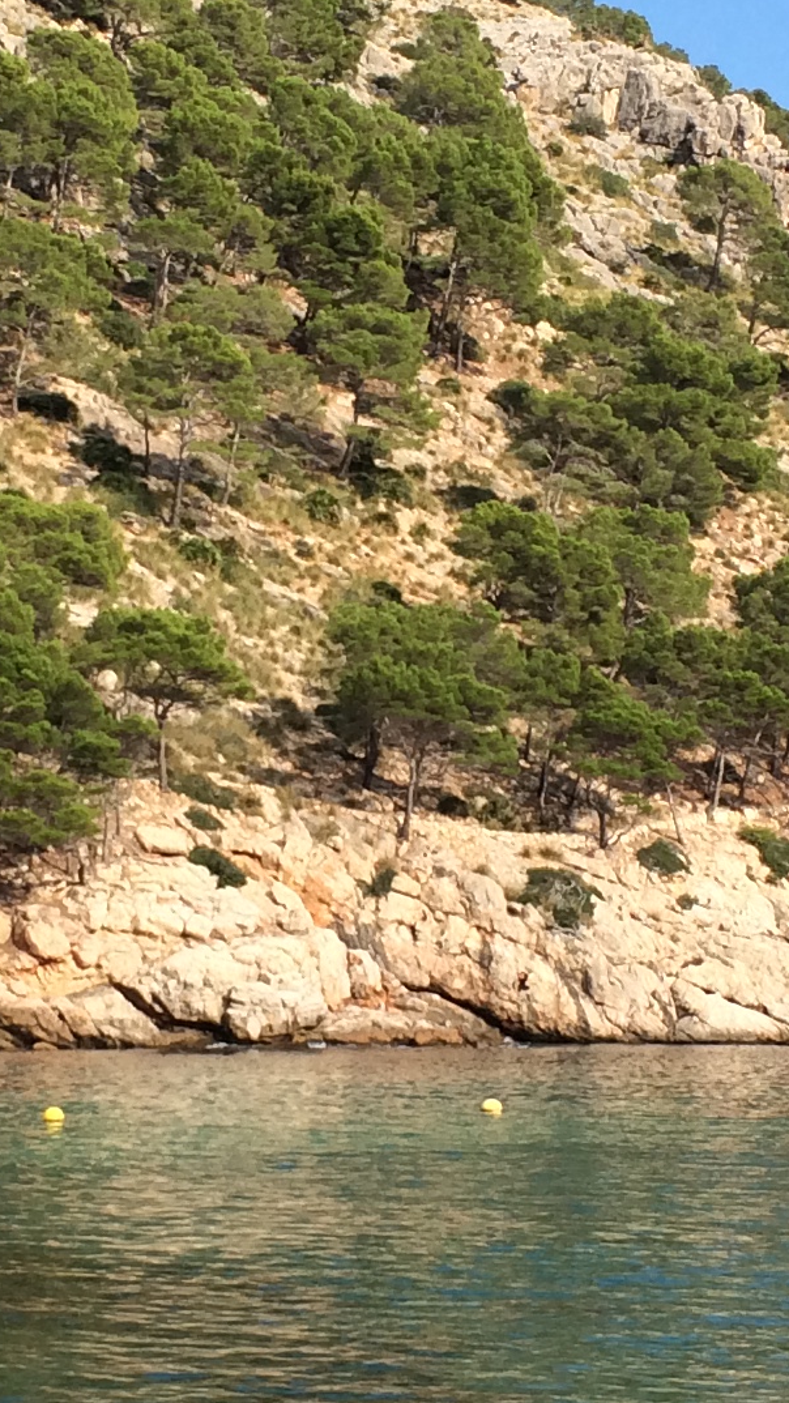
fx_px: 3571
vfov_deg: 22.2
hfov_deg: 12.6
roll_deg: +0.1
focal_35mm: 96
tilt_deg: +4.4
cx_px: 253
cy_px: 671
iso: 32
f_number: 2.2
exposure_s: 1/1466
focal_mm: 4.15
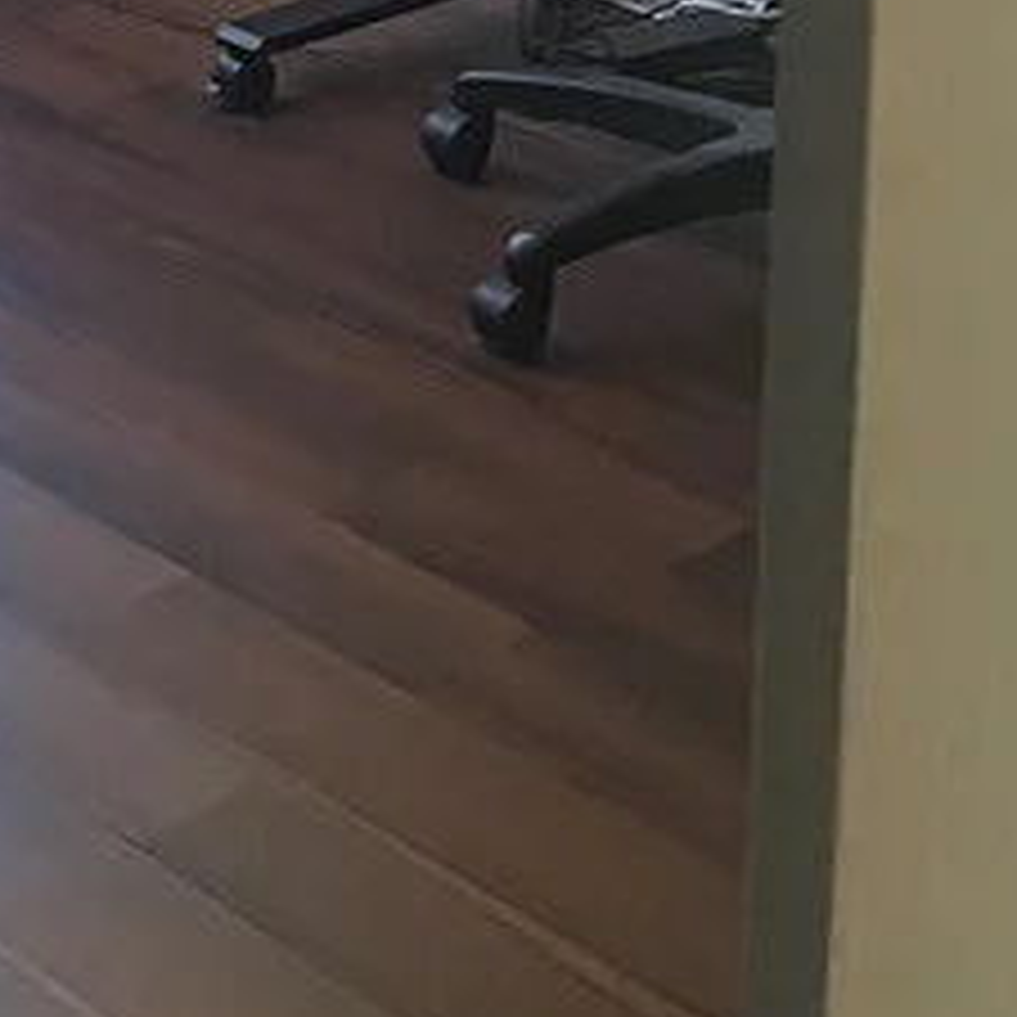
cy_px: -864
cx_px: -594
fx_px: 3457
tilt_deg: -5.4
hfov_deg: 15.2
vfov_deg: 14.5
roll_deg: +0.3
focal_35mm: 104
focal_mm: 5.1
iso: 160
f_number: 1.6
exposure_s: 1/60
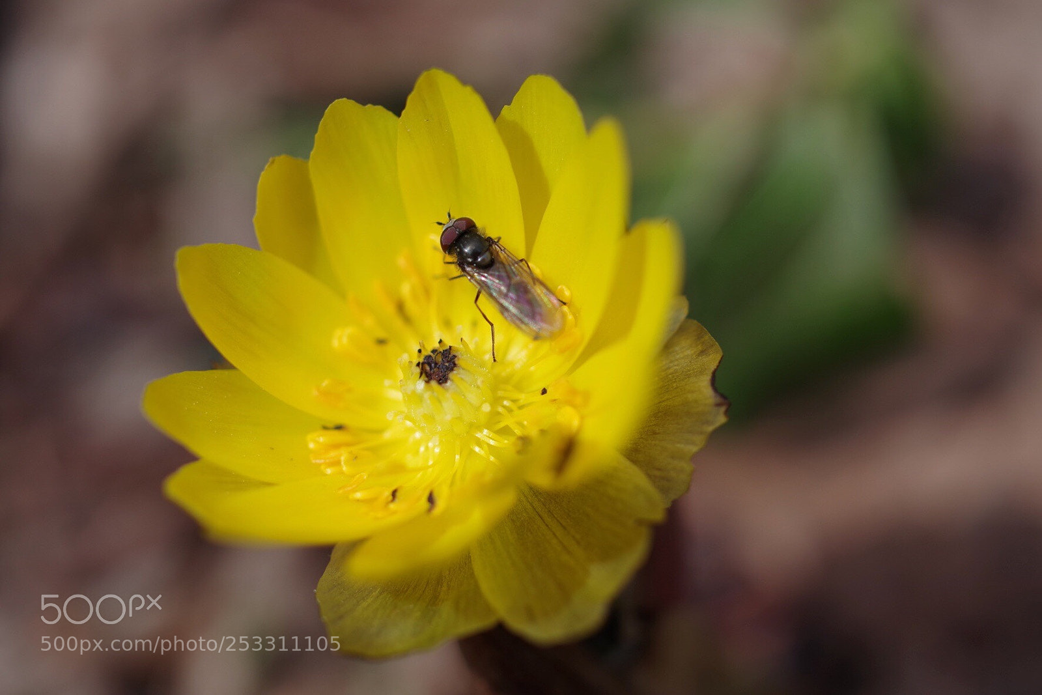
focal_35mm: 35
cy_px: 348
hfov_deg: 54.4
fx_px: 1013
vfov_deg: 37.9
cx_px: 521
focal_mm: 35
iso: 200
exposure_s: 1/800
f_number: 4
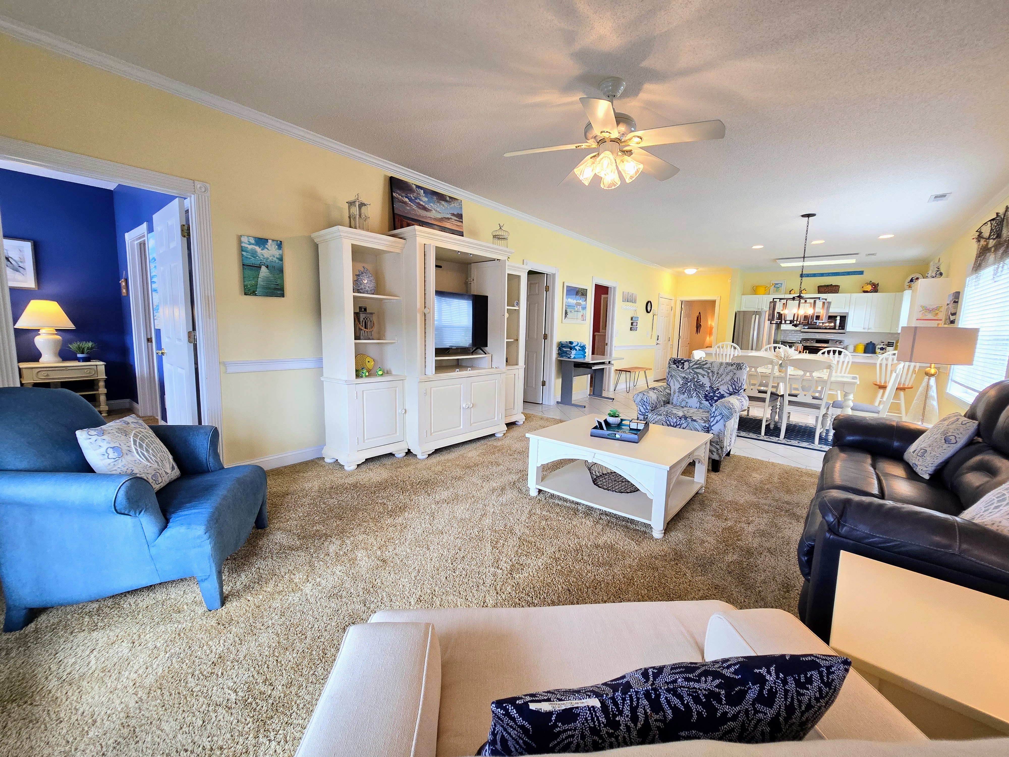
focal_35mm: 13
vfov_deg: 89.9
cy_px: 378
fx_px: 379
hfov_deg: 106.2
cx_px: 504
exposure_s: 1/60
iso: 80
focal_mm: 2.2
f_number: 2.2
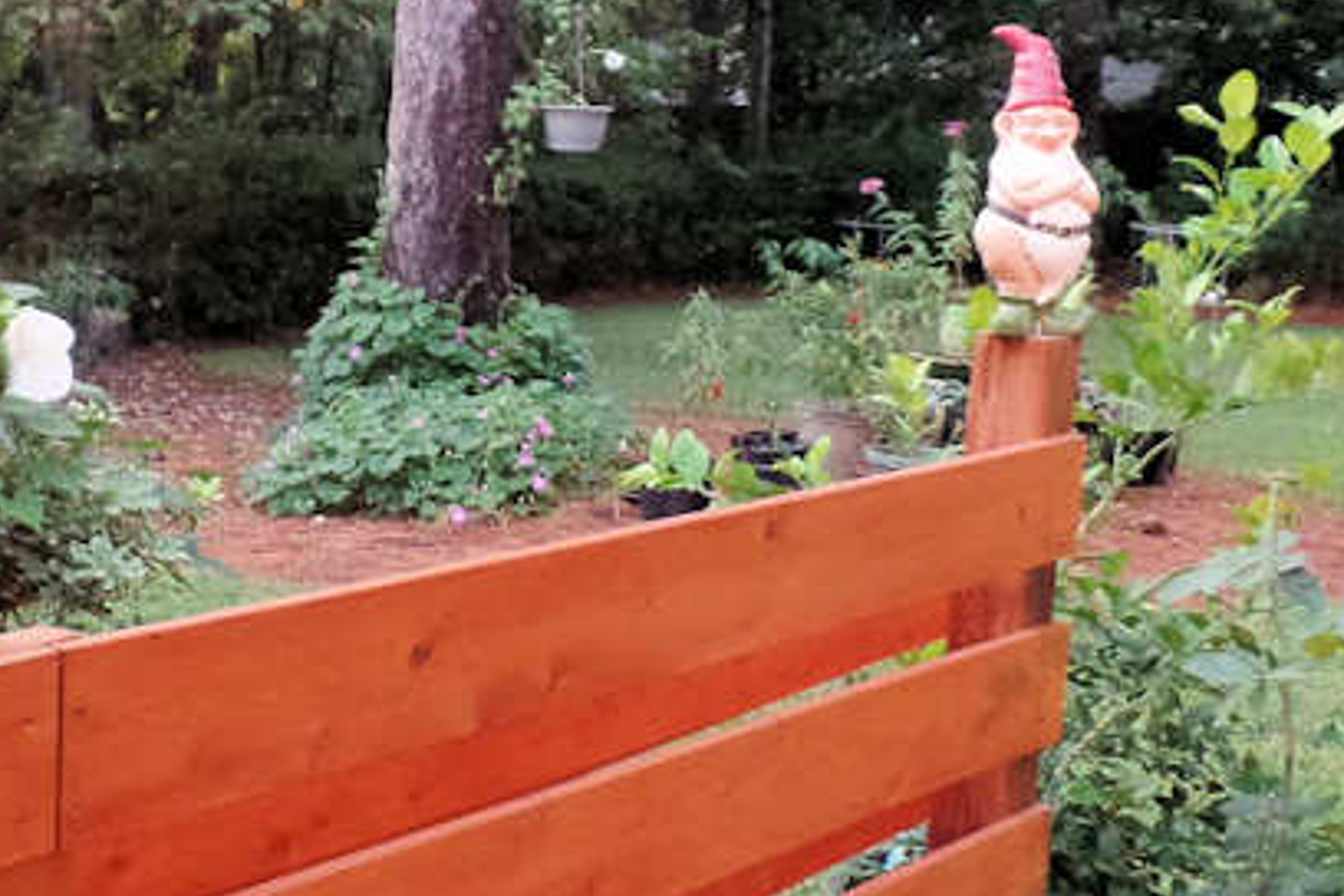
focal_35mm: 60
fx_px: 2240
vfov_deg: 22.5
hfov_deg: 32.6
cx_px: 303
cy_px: 270
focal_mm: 4.1
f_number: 2.8
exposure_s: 1/15
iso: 400
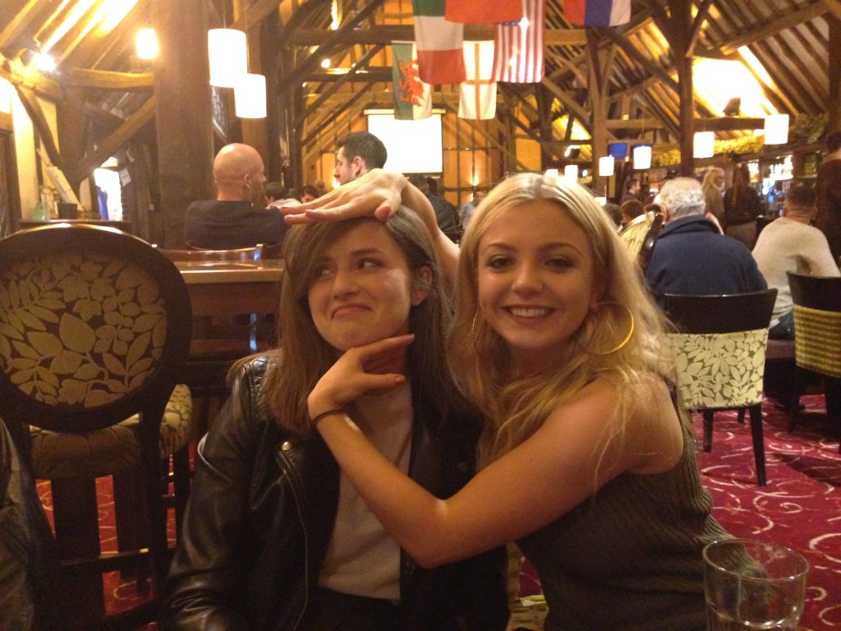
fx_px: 802
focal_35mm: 33
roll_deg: +2.4
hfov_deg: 55.4
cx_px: 420
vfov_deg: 42.9
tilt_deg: -7.0
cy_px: 316
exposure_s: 1/15
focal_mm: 4.12
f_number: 2.4
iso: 800
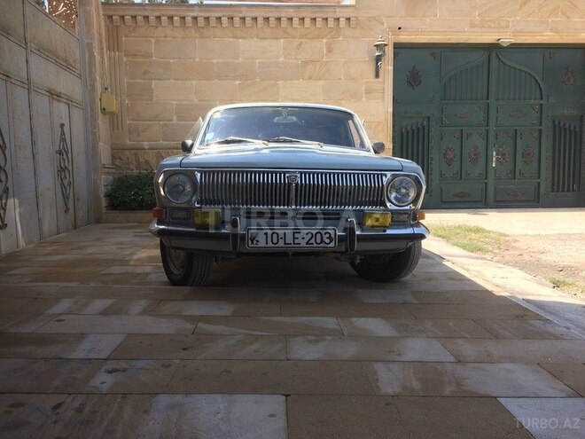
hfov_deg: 61.7
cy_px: 220
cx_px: 292
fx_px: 490
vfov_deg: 48.2
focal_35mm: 29
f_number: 2.2
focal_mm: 4.15
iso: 32
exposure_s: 1/720
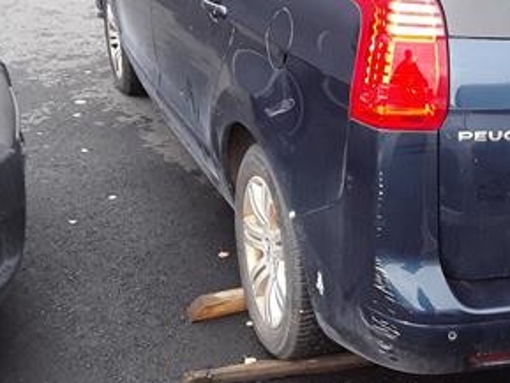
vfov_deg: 23.6
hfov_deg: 30.0
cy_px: 155
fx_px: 914
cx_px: 446
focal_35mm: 62
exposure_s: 1/108
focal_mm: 2.91
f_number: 1.9
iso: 40
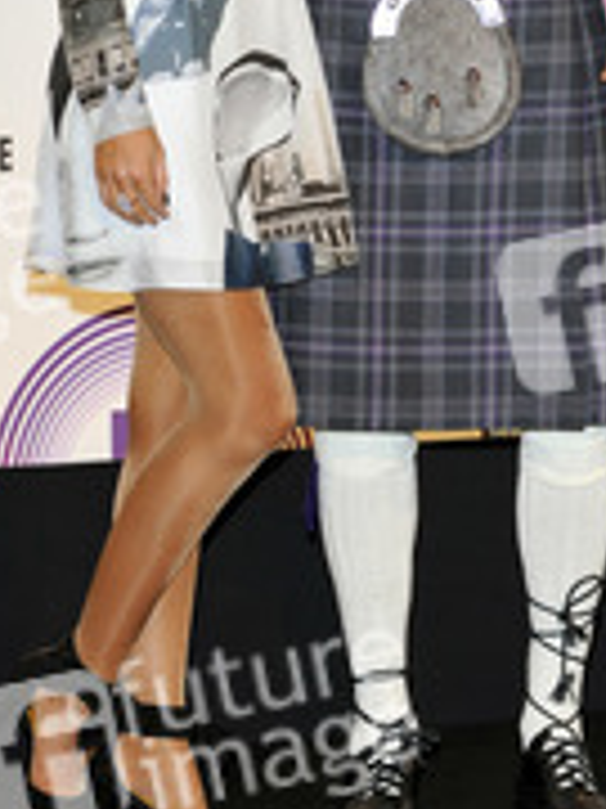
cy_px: 63
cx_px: 321
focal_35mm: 171
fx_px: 3991
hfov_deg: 8.7
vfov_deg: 11.5
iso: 800
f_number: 7.1
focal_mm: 80
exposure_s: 1/250
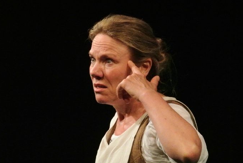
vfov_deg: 3.9
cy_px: 82
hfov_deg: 5.9
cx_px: 127
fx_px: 2357
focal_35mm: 349
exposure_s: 1/100
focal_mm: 110
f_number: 7.1
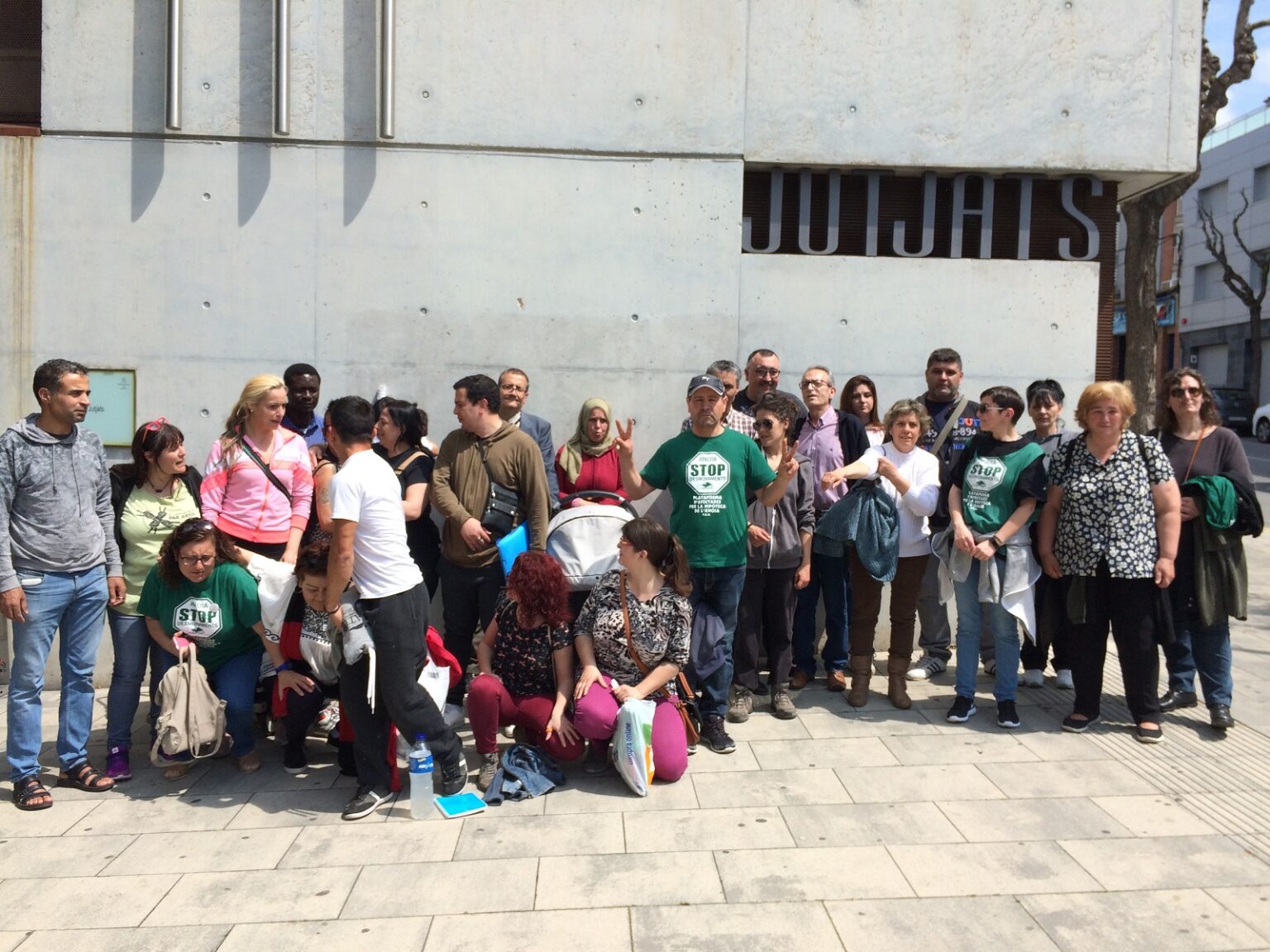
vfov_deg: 48.2
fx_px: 1064
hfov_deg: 61.7
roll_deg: -1.2
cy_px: 476
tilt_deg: -1.4
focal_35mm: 29
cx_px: 635
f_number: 2.2
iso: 32
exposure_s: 1/2053
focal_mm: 4.15
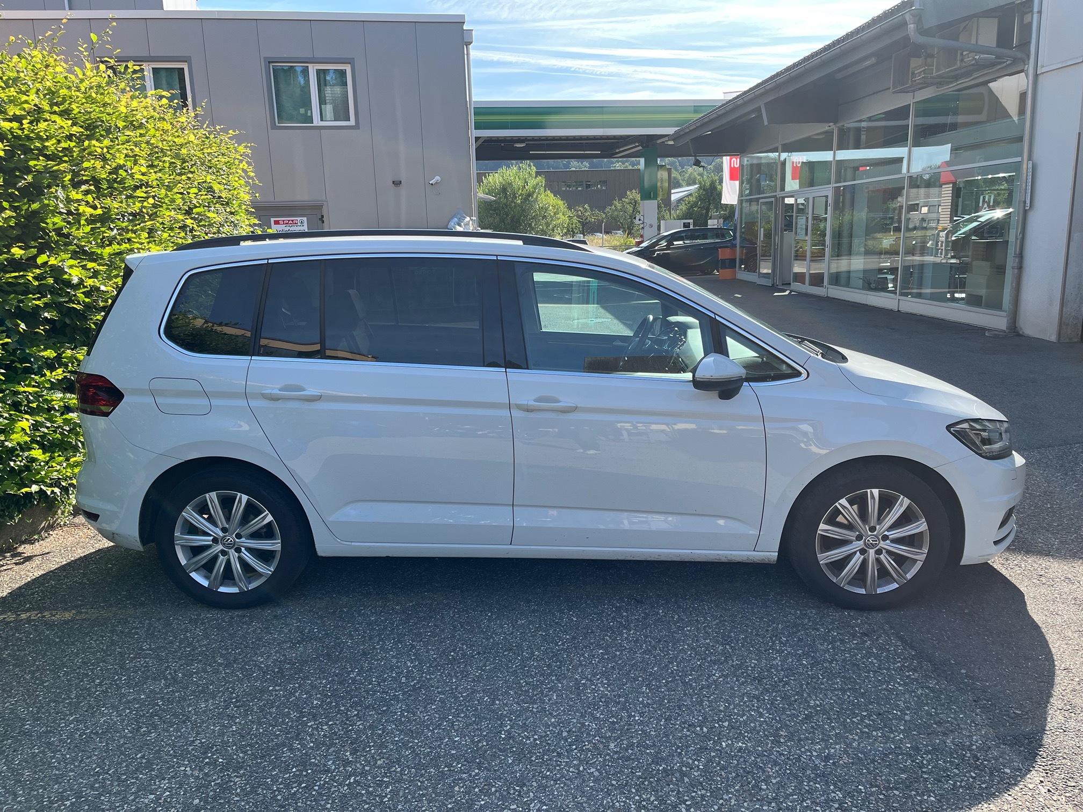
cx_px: 542
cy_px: 406
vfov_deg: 53.1
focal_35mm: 26
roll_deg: +1.1
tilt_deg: -14.0
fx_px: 813
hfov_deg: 67.3
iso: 50
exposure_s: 1/1129
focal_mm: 5.1
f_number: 1.6
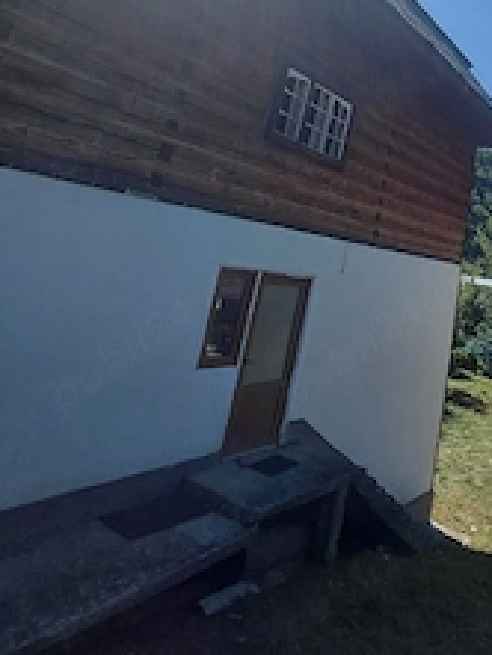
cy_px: 142
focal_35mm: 29
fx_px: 549
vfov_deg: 57.6
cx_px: 436
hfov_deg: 44.3
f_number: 2.2
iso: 40
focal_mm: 1.64
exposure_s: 1/3333
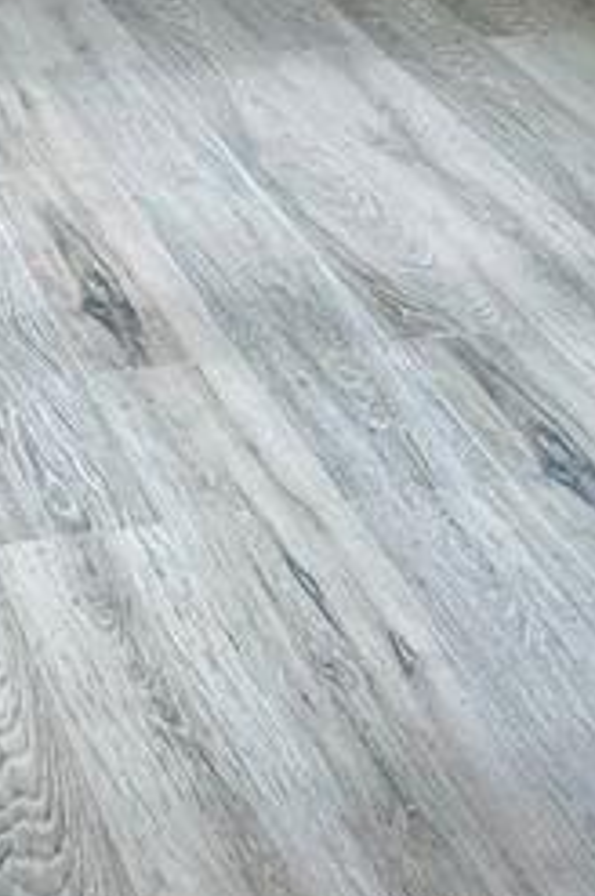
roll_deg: -0.8
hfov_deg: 15.5
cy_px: -515
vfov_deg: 20.0
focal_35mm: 85
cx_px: -91
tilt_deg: -7.6
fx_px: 2113
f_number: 2.2
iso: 50
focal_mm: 2.22
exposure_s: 1/120
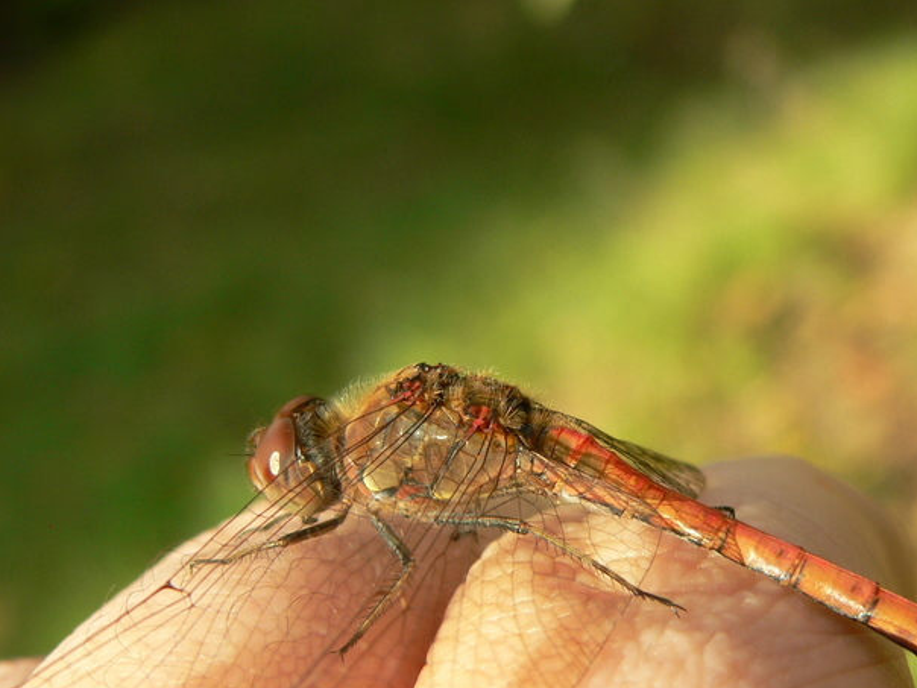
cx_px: 512
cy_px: 436
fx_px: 2358
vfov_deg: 16.6
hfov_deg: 22.0
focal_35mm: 89
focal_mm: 10.4
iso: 80
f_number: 4
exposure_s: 1/250
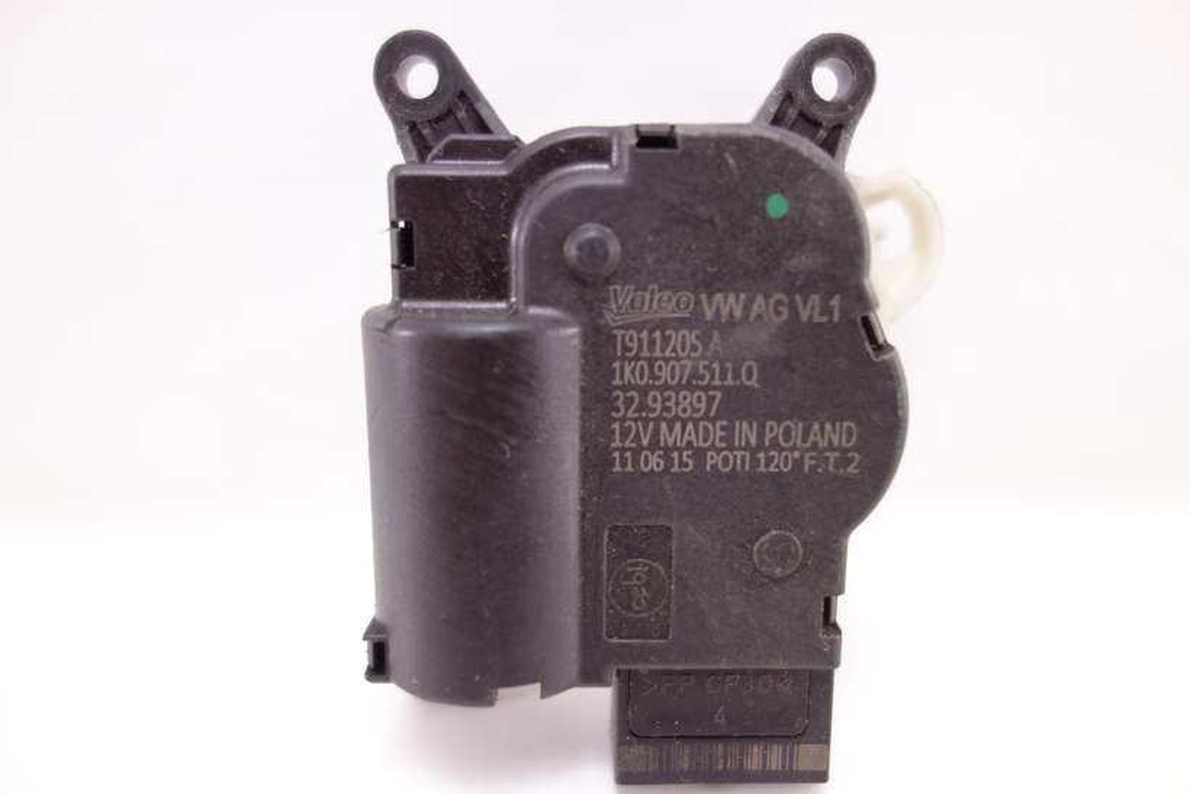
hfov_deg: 65.5
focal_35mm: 28
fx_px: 926
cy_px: 397
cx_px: 595
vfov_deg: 46.4
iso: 125
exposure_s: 1/60
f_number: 1.8
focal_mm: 10.4
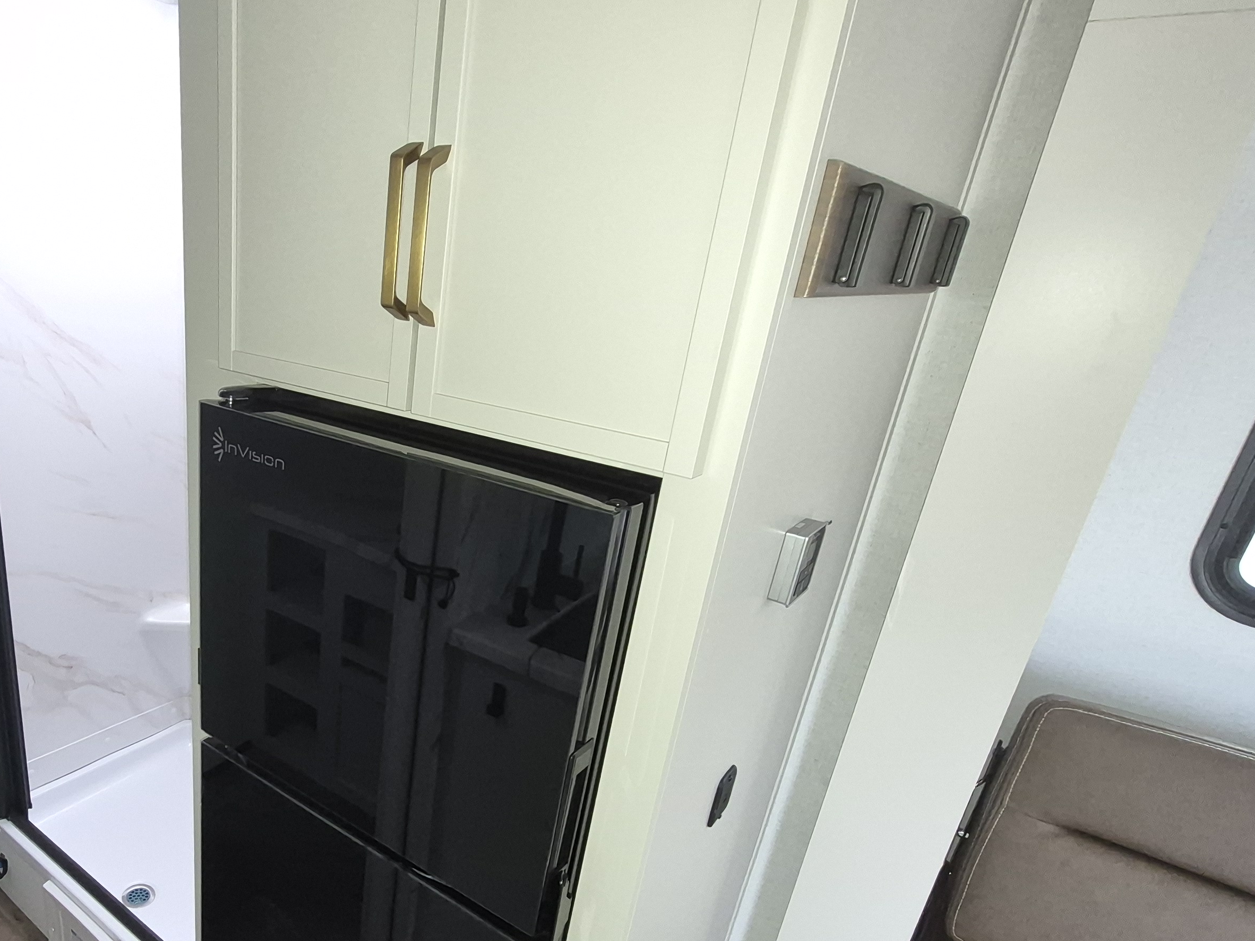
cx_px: 350
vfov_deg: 60.3
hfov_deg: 72.3
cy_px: 590
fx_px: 798
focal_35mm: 22
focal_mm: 1.74
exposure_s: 1/60
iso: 250
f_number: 2.2
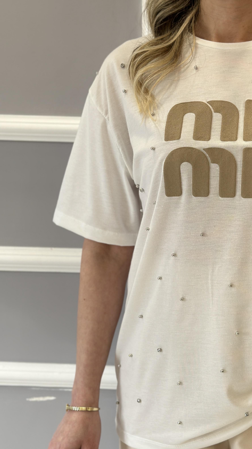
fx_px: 796
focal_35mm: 67
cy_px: 239
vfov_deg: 31.4
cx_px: 201
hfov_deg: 17.8
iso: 80
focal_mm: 6.86
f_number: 1.78
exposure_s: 1/121
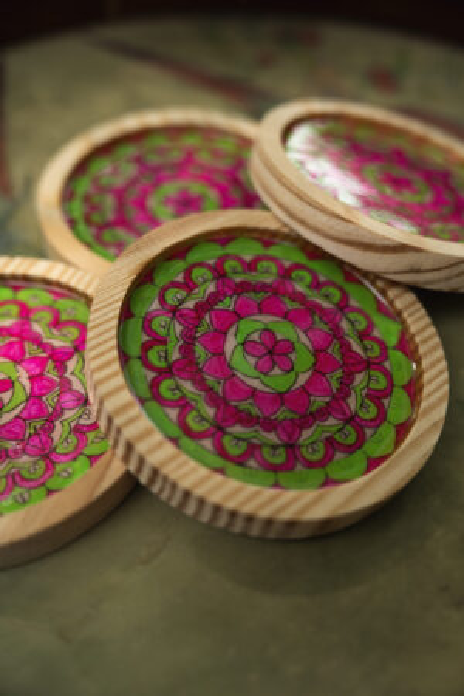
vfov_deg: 53.1
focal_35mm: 36
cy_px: 348
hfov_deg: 36.9
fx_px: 696
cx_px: 232
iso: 160
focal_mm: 36
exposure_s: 1/1000
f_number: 2.8
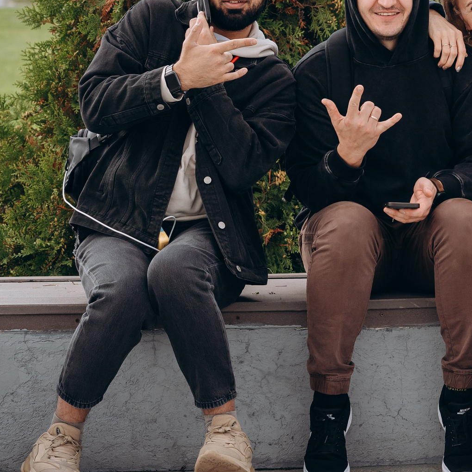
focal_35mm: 197
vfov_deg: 8.9
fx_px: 3039
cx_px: 471
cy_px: 193
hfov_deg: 8.8
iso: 400
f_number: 5
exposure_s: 1/800
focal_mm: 89
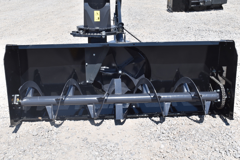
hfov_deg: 41.1
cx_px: 120
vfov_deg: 28.1
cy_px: 80
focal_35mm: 48
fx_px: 320
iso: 100
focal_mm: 32
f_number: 8
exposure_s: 1/250
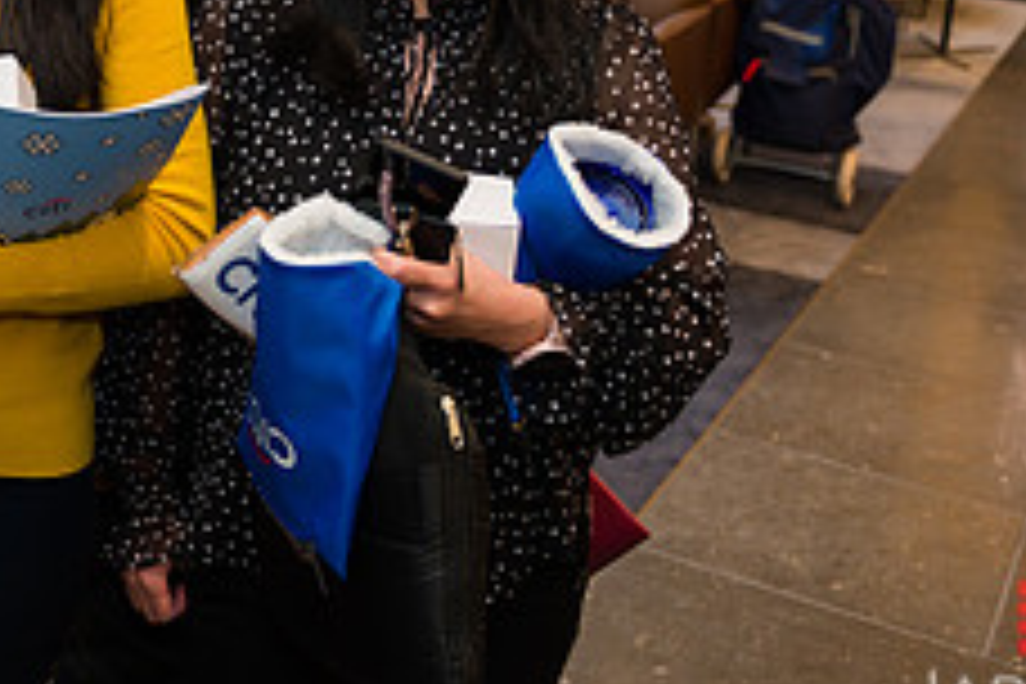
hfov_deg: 28.8
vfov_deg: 19.8
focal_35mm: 66
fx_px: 1881
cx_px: 32
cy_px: -54
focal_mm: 26
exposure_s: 1/125
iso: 400
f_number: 3.2
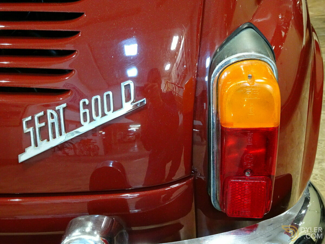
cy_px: 122
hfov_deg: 54.0
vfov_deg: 41.8
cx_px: 162
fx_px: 319
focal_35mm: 34
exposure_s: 1/13
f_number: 4
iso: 800
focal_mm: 5.79
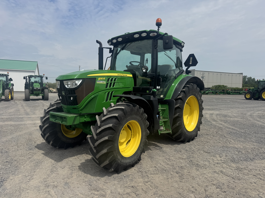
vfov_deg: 56.8
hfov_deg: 71.6
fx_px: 184
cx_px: 132
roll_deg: -1.1
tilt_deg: -2.8
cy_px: 99
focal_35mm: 24
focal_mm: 6.76
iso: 80
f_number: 1.78
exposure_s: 1/7937
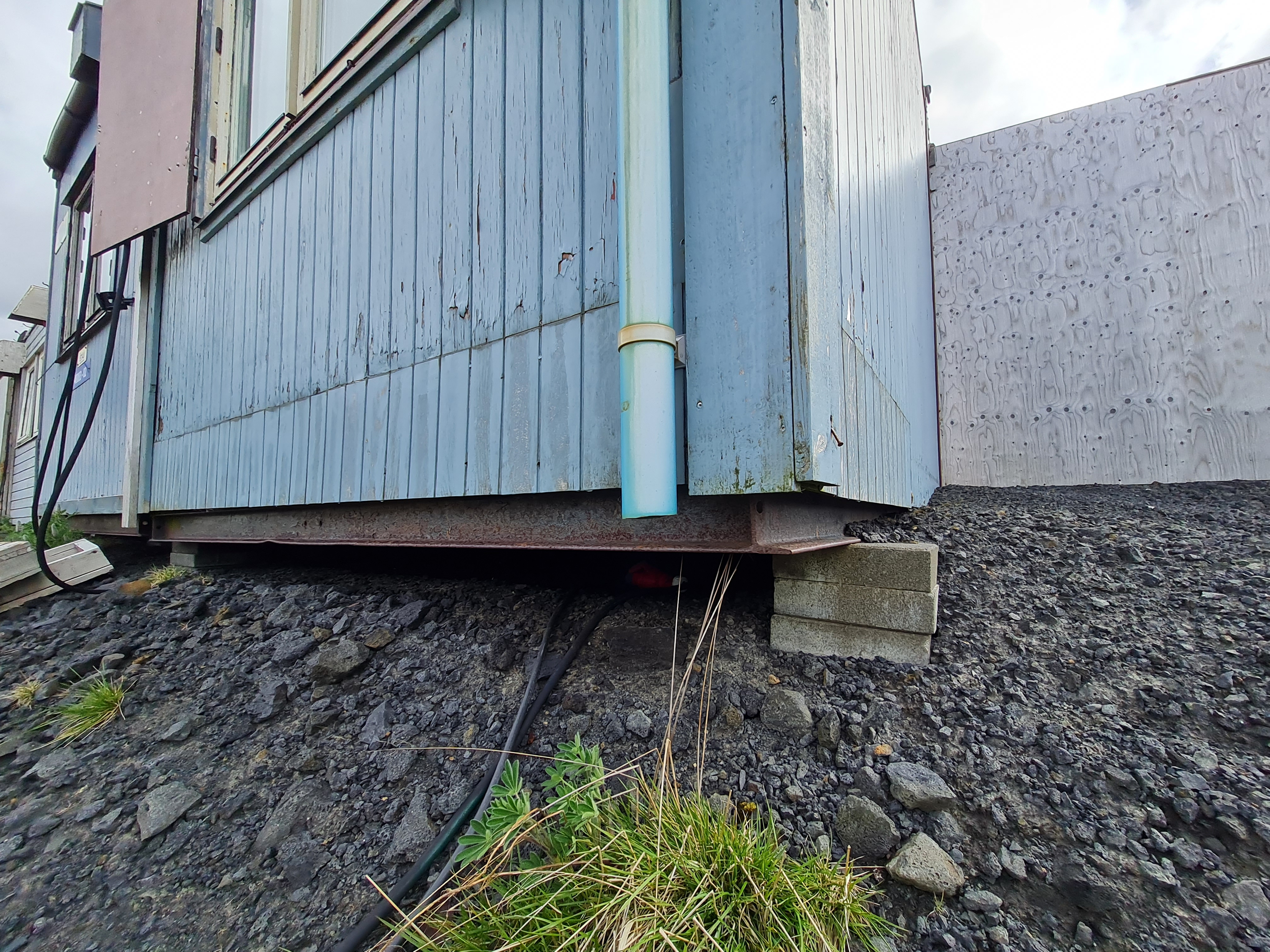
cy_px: 476
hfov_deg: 106.2
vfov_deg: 89.9
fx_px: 477
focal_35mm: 13
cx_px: 635
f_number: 2.2
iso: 50
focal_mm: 1.74
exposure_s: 1/652
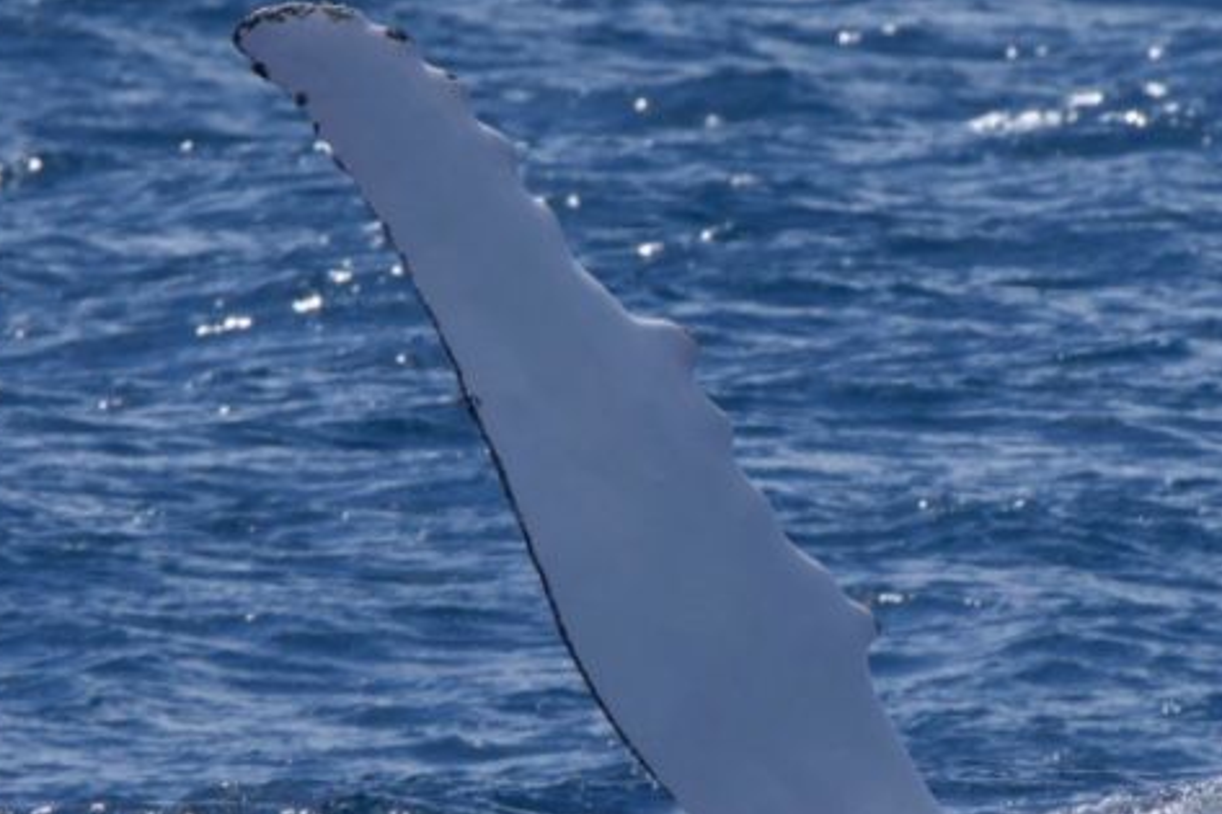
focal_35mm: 1015
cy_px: 559
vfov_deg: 1.4
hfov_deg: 2.0
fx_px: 34440
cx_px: 995
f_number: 8
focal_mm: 600
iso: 800
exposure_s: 1/3200
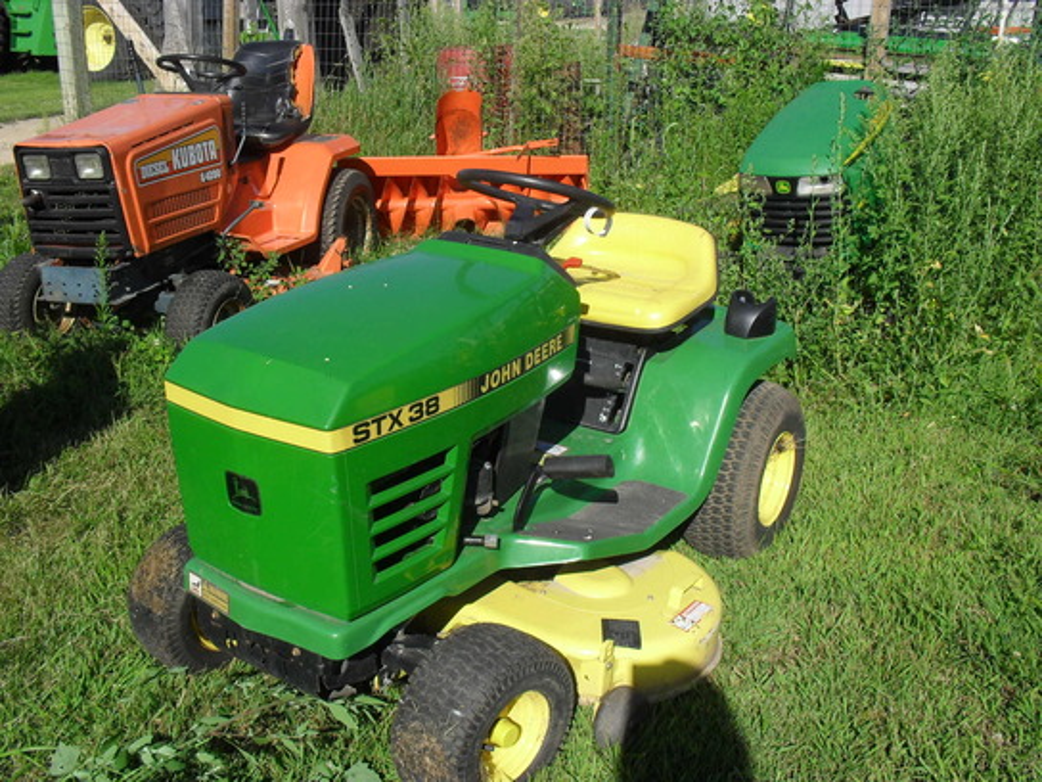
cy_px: 391
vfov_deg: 40.7
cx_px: 521
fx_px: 1054
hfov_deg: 52.6
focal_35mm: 35
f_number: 8.4
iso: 100
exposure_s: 1/250
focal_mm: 6.3
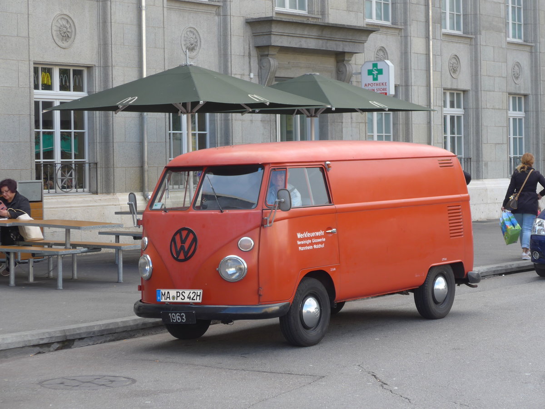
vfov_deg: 15.2
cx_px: 272
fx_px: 1527
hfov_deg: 20.2
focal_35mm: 97
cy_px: 204
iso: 80
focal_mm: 19.2
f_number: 4.7
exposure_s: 1/100
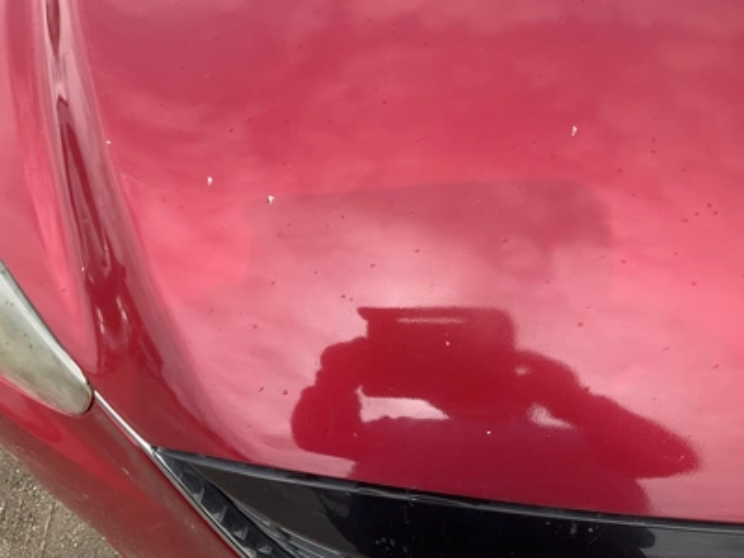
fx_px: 623
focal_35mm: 29
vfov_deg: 48.2
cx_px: 372
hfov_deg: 61.7
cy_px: 279
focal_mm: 3
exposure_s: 1/804
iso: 25
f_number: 1.8
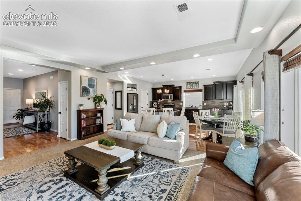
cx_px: 150
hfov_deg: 104.3
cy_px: 100
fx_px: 117
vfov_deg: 81.2
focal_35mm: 14
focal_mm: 14
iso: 640
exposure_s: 1/125
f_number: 8
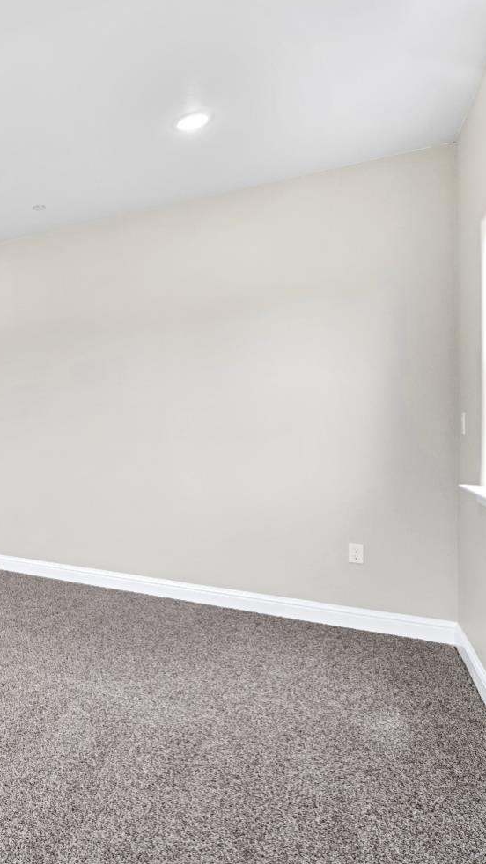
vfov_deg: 76.3
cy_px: 433
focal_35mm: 24
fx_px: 550
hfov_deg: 35.9
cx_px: -111
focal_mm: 10
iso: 320
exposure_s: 1/25
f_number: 8
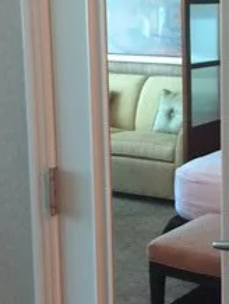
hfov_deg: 16.8
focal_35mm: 85
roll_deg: +0.3
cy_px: 128
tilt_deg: -7.8
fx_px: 748
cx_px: 261
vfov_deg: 23.0
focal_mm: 4.15
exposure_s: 1/10
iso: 125
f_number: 2.2
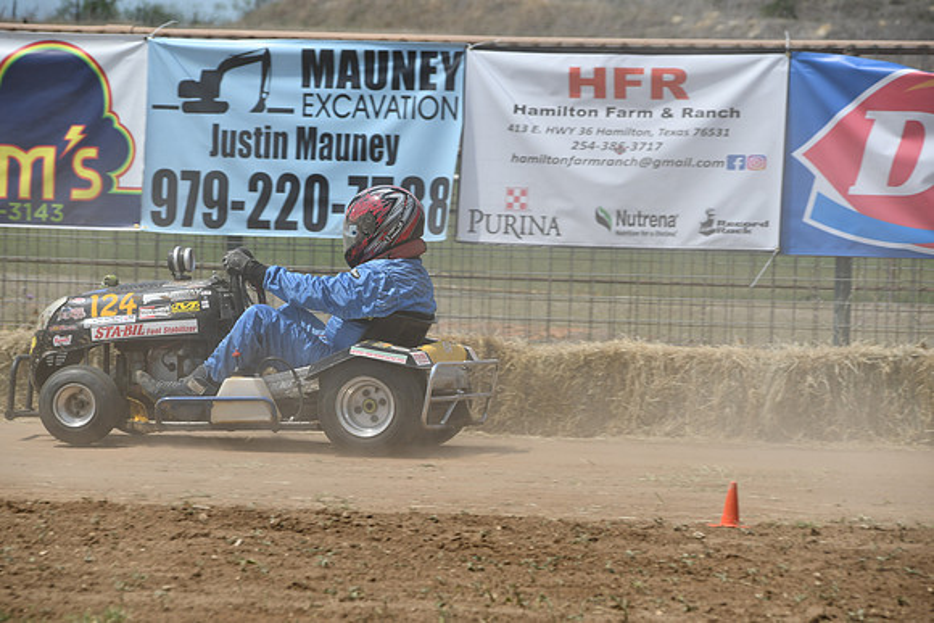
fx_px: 6799
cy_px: 312
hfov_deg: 7.9
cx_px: 467
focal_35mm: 262
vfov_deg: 5.2
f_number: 8
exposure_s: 1/500
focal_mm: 175
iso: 100
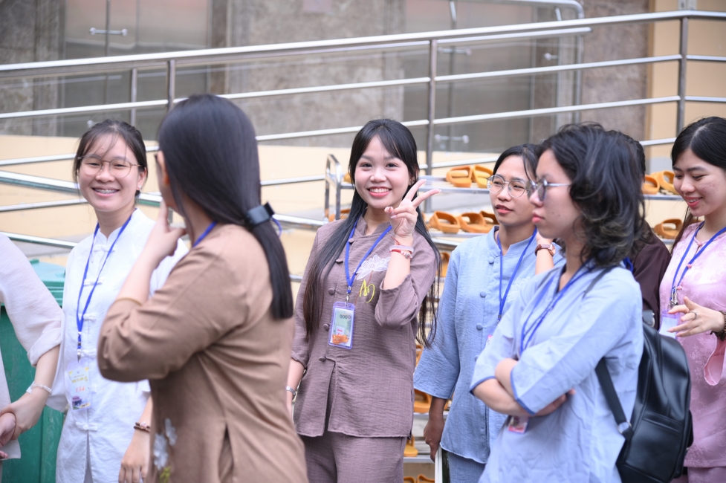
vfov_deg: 15.9
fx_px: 1733
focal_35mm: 86
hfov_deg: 23.7
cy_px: 242
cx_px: 363
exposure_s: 1/500
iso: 320
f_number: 4
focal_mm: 86
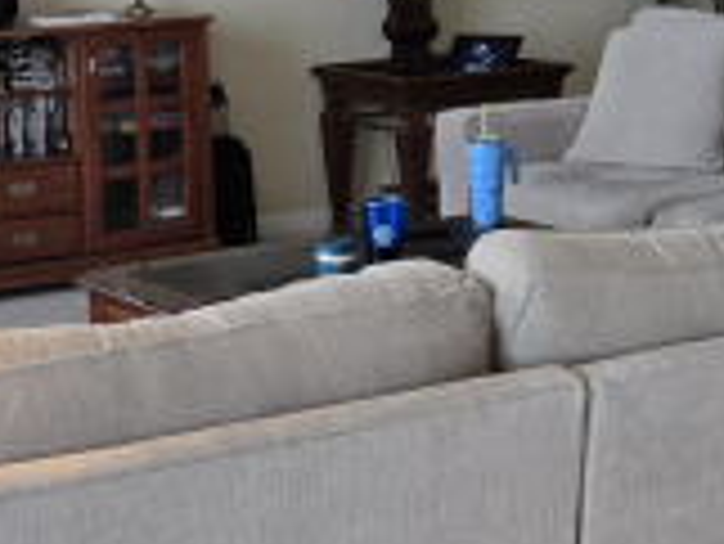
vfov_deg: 15.3
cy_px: 13
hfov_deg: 20.6
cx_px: 254
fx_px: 1988
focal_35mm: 95
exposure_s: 1/120
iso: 200
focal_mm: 5.4
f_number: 1.8
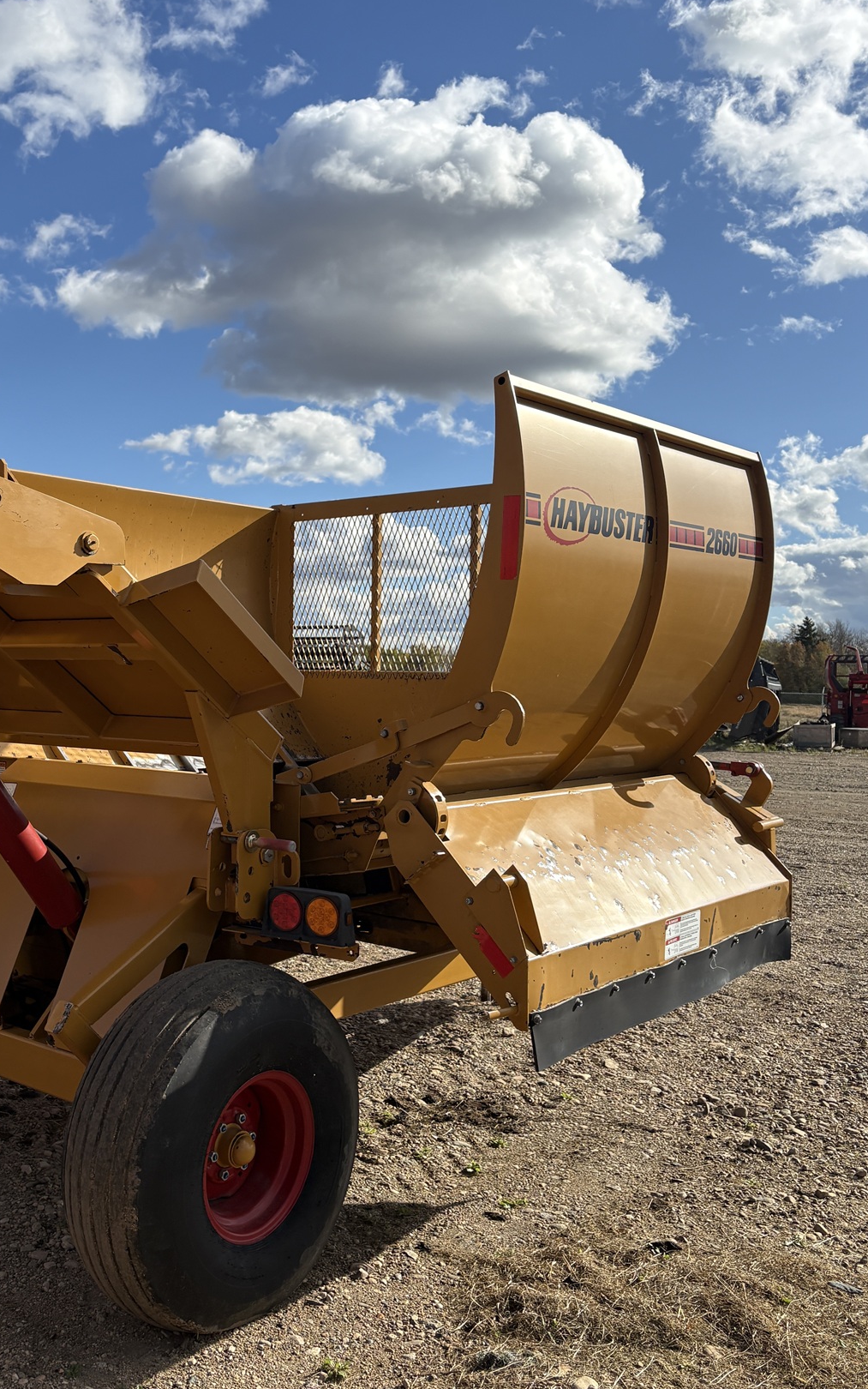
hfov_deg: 36.6
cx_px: 246
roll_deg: -1.8
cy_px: 668
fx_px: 1286
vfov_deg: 56.7
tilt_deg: +3.5
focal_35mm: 34
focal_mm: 5.96
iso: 50
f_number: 1.6
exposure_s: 1/4329
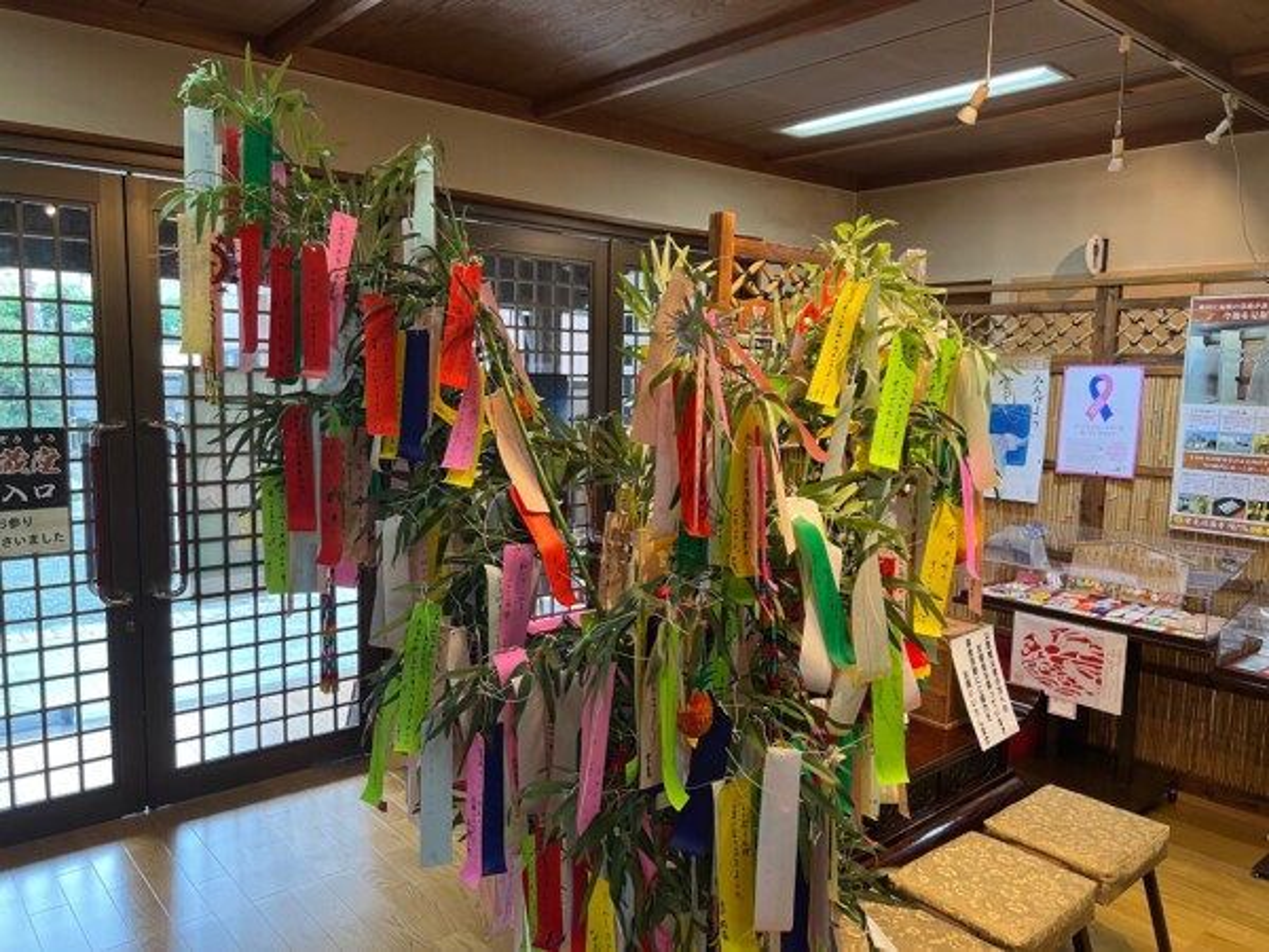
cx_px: 634
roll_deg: -0.5
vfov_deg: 53.1
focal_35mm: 26
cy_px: 476
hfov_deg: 67.3
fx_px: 953
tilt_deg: -6.1
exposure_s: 1/60
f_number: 1.5
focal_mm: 5.7
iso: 100
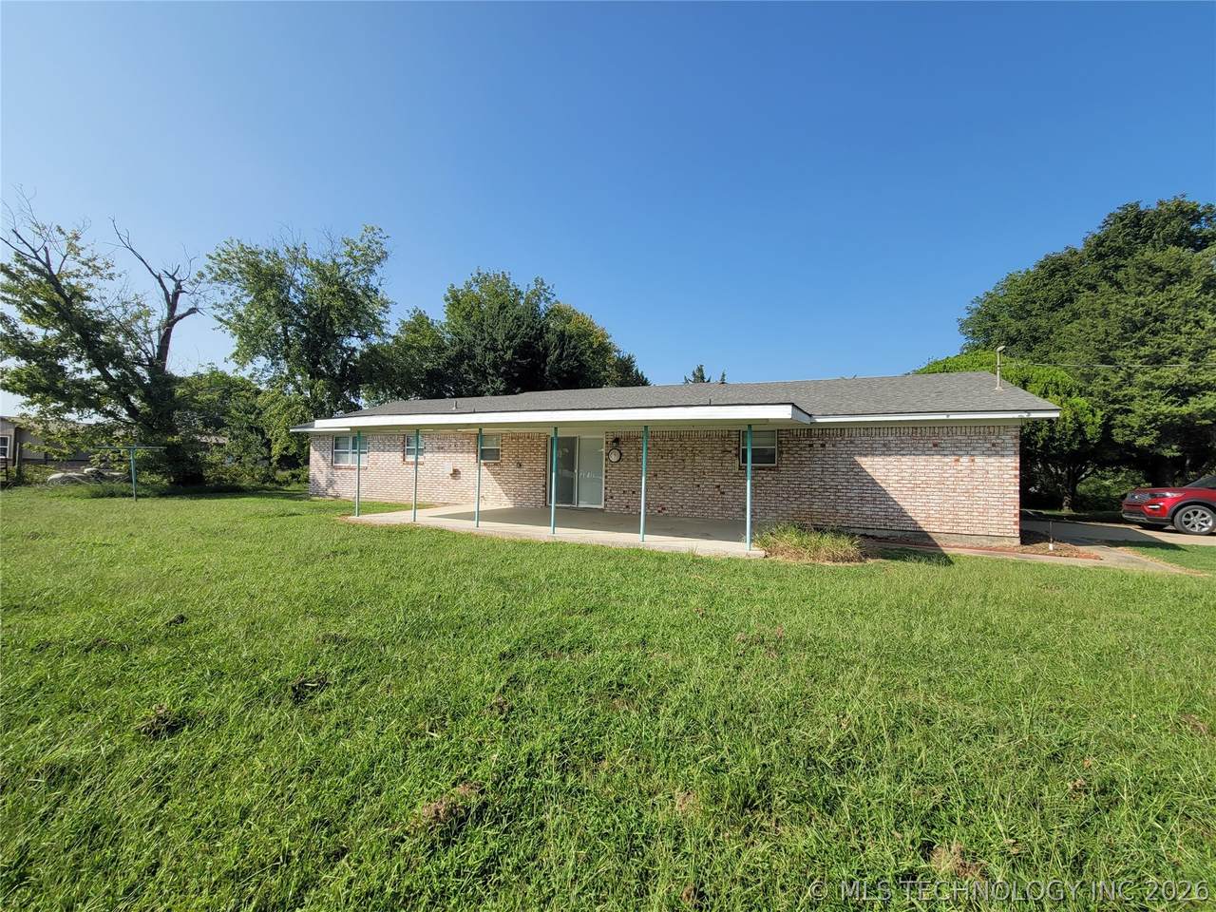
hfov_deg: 106.2
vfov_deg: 89.9
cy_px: 456
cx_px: 608
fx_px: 457
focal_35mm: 13
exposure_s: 1/1785
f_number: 2.2
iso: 64
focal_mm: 2.2
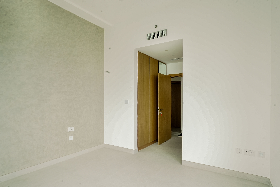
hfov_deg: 84.0
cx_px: 140
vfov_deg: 61.9
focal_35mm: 20
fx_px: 156
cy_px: 94
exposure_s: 1/6
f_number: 16
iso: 200
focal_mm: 20
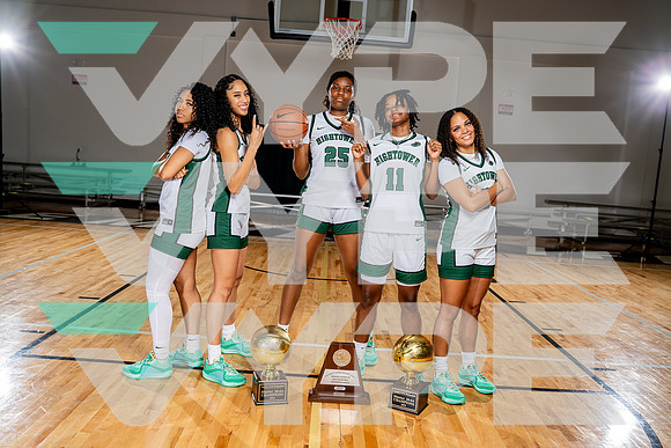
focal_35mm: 31
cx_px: 336
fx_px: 578
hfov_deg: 60.3
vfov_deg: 42.3
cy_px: 224
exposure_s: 1/250
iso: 200
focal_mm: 31
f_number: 5.6
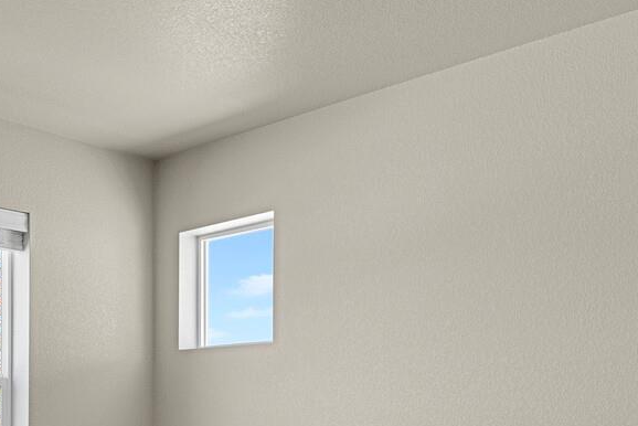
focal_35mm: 47
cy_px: 413
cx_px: 125
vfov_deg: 27.3
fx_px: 833
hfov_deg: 40.2
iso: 250
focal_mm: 17
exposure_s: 1/1.25
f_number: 8
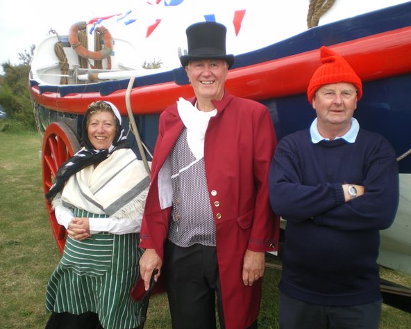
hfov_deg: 47.9
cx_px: 216
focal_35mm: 38
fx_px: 462
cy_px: 163
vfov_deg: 39.1
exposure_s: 1/125
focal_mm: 6.3
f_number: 3.1
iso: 50
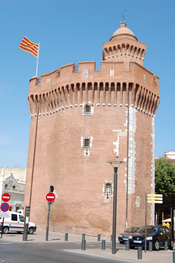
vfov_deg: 43.6
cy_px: 132
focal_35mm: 45
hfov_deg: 29.8
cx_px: 88
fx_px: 329
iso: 200
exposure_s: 1/400
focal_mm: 30
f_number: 10
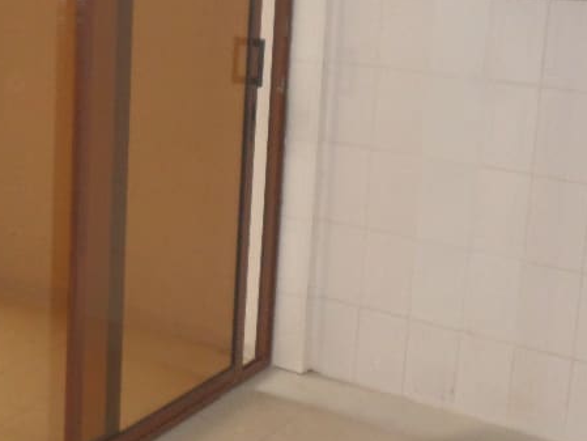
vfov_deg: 25.4
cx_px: 297
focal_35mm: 57
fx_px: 967
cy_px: 120
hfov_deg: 33.8
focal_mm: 4.5
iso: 240
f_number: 2.5
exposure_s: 1/30
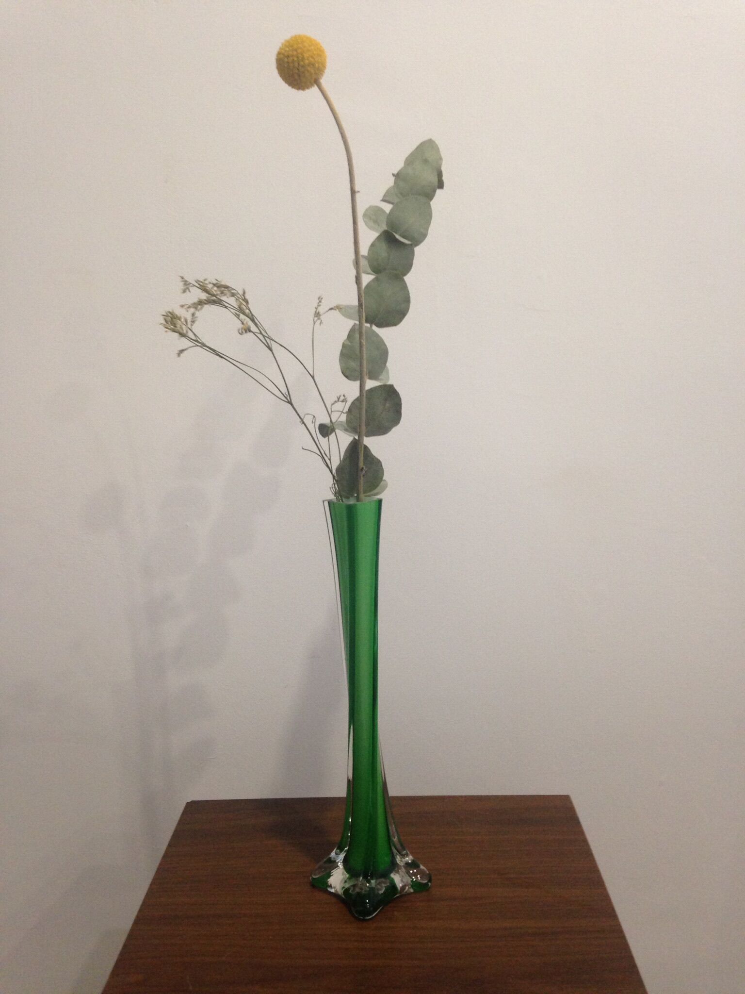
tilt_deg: -7.7
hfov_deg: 42.9
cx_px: 372
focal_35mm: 33
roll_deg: -0.1
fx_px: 947
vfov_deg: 55.4
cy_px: 497
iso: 160
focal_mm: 4.12
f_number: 2.4
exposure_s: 1/20
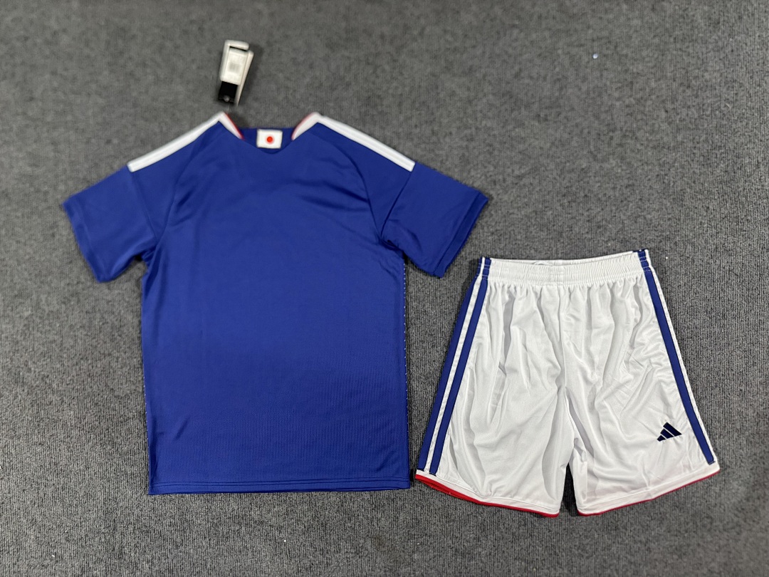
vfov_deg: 56.8
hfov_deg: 71.6
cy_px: 288
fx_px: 533
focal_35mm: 24
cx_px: 384
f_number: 1.78
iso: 320
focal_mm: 6.76
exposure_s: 1/60
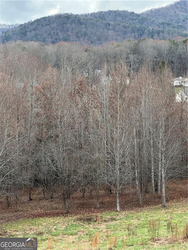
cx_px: 94
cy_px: 125
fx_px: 558
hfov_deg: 19.1
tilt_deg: -1.2
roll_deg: +0.5
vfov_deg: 25.3
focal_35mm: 77
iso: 40
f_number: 2.8
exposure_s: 1/99
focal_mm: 9
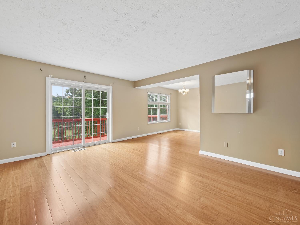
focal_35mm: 14
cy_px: 112
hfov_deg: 102.1
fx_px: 121
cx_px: 150
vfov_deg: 85.7
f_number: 7.1
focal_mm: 7
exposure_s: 1/40
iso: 640
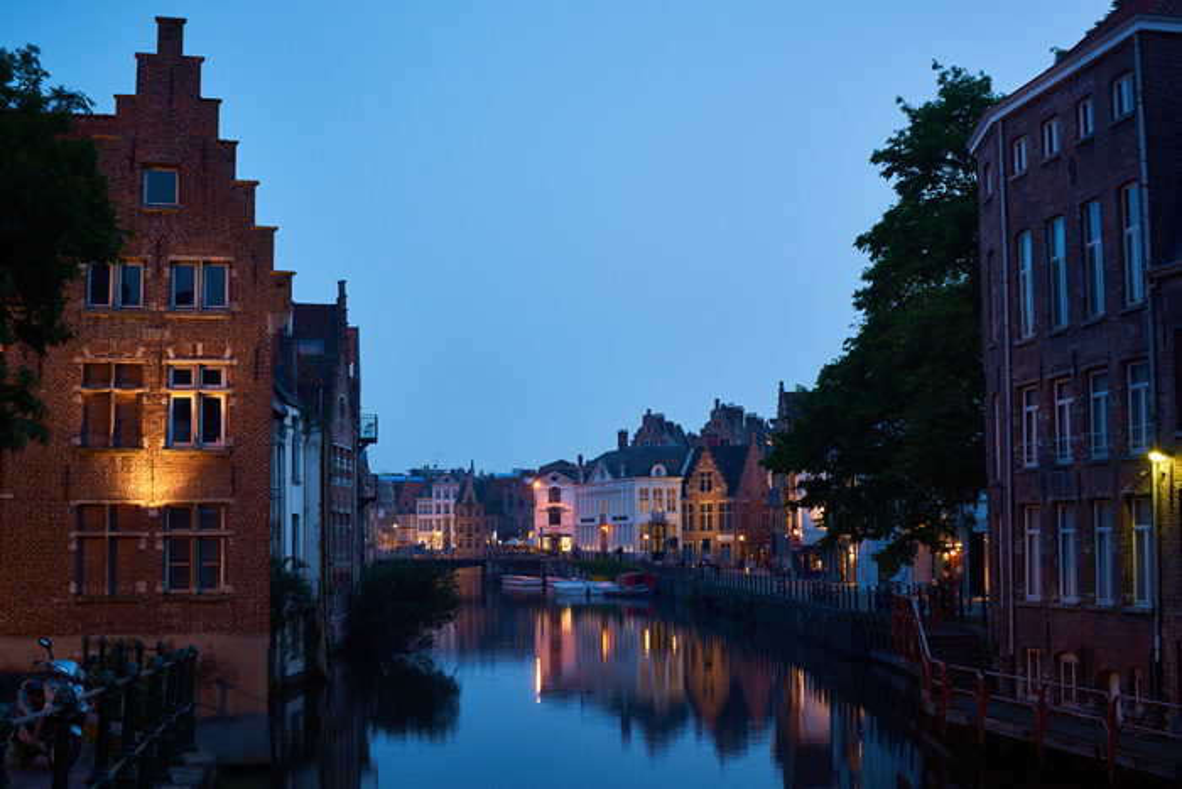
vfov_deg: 27.0
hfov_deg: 39.6
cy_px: 394
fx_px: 1642
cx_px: 591
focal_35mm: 50
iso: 200
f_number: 11
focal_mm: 50
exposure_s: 1.5
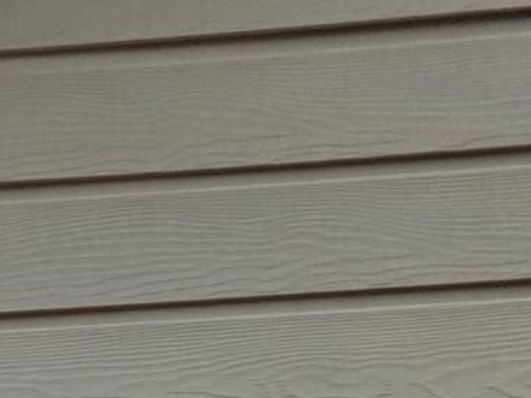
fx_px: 1089
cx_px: -762
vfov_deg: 14.8
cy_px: 904
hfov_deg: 14.9
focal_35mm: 71
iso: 40
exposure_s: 1/243
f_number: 1.9
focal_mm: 2.2
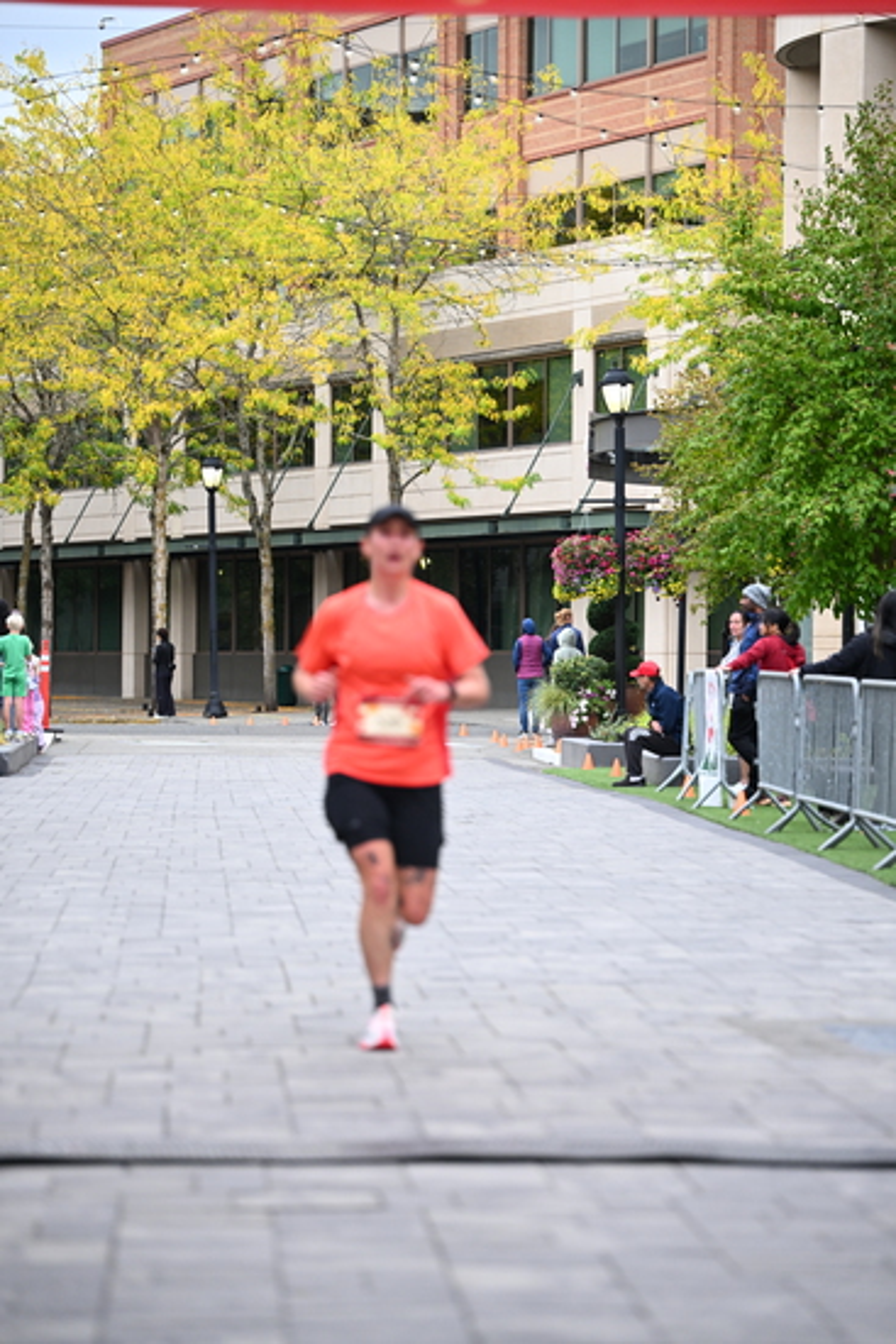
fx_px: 4290
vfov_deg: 17.8
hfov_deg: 11.9
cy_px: 672
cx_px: 448
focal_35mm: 115
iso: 1000
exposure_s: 1/1600
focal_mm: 115
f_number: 2.8
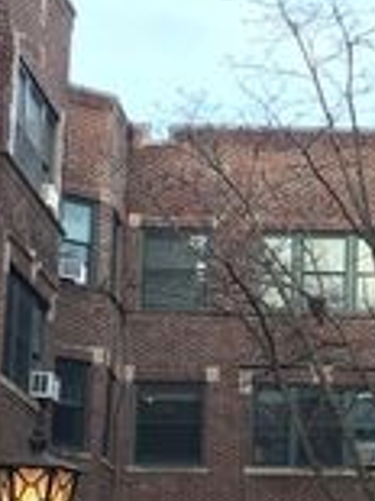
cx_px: 453
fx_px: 1808
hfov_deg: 11.6
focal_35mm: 125
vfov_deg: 15.7
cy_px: 406
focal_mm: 4.15
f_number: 2.2
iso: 40
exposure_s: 1/120
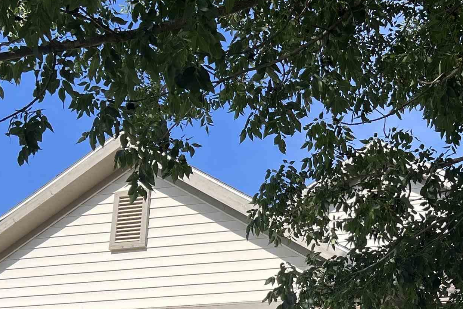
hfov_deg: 29.2
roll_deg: -1.6
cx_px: 390
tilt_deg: +12.1
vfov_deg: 19.4
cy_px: 342
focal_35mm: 67
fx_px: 862
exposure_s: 1/2571
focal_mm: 5.7
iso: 50
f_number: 1.5
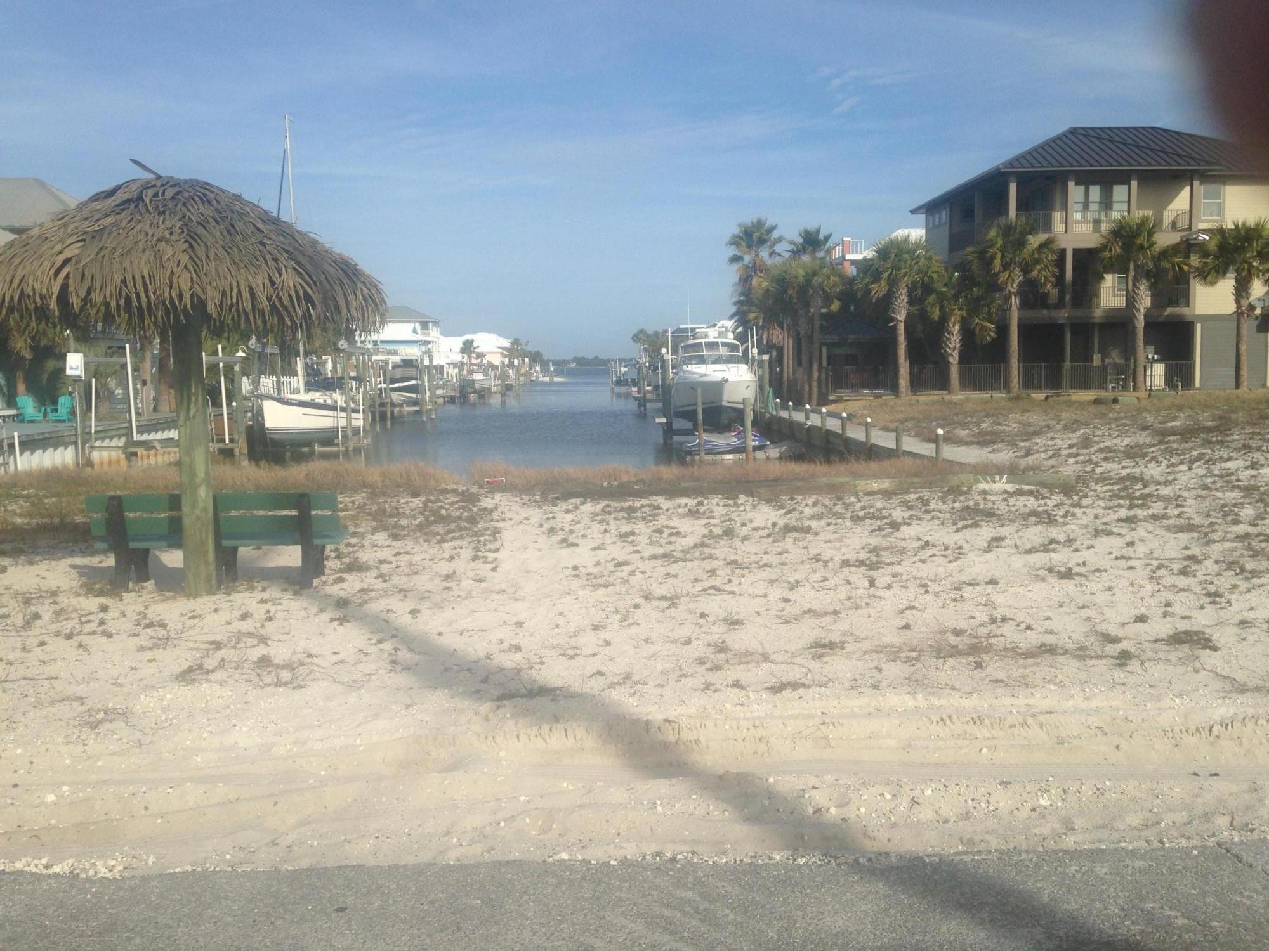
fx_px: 1210
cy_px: 476
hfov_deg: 55.4
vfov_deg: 42.9
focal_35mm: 33
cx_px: 634
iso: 50
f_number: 2.4
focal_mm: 4.12
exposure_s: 1/2358
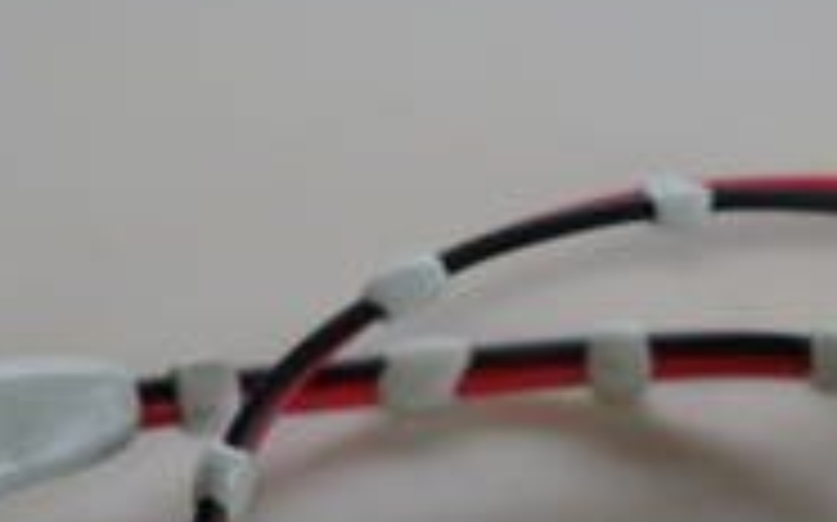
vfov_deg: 8.1
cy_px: 749
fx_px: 3602
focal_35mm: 158
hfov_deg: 13.2
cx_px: 630
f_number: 4
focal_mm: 30
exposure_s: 1/160
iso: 1250
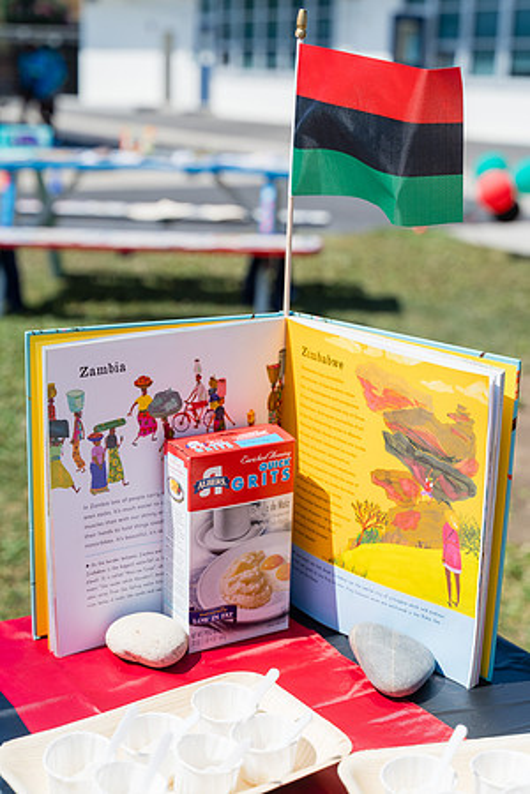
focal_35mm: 51
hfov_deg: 26.5
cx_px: 265
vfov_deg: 38.9
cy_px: 397
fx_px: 1126
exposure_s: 1/1000
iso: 100
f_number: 4
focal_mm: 51
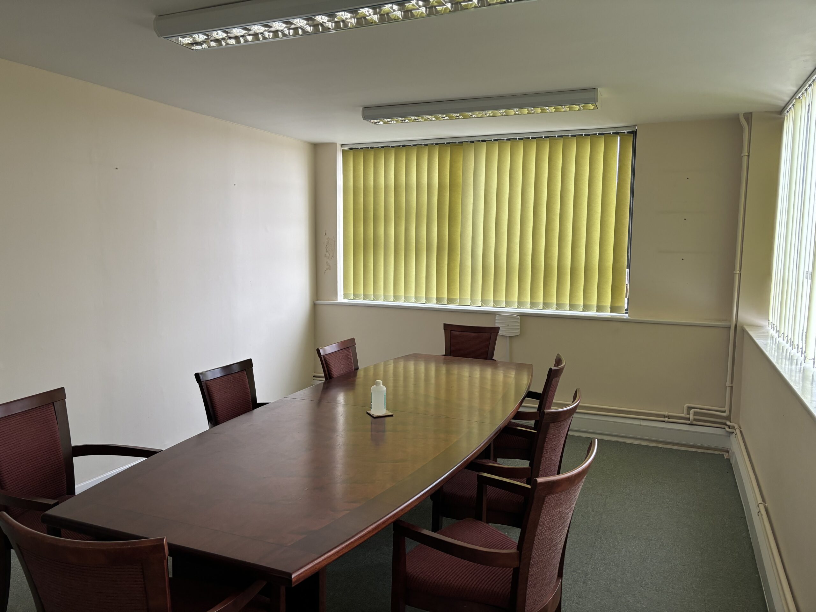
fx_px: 613
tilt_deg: -5.7
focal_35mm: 26
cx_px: 408
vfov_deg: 53.1
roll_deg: -0.7
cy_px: 306
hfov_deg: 67.3
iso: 125
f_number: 1.6
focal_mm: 5.96
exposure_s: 1/111
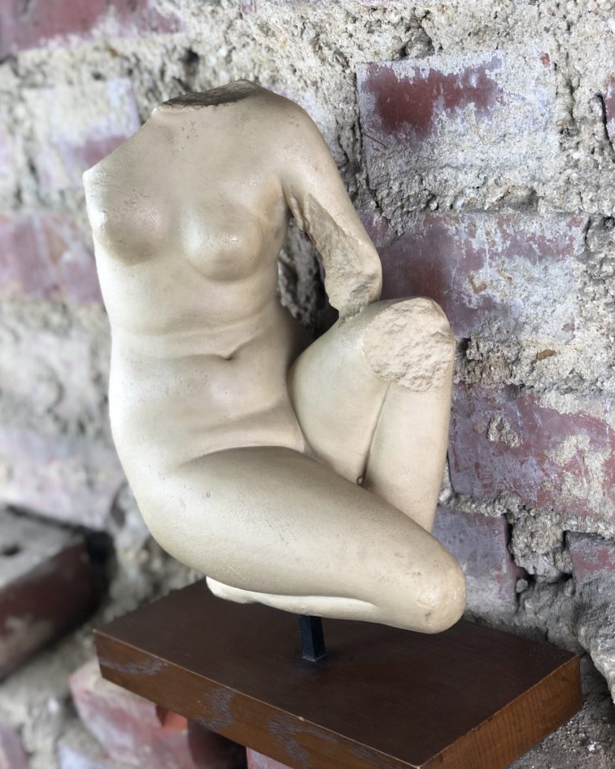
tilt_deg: -15.9
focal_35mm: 55
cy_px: 386
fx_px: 1251
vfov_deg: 34.2
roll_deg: +7.8
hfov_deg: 27.6
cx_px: 309
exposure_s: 1/50
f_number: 2.4
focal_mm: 6
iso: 40
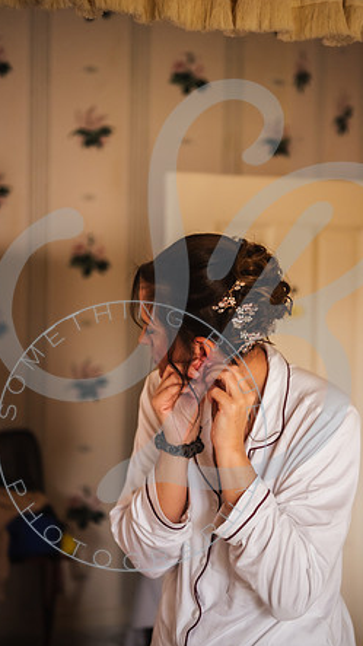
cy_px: 325
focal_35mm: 66
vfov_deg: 31.9
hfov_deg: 18.2
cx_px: 197
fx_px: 1130
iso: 1000
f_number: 2.8
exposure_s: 1/125
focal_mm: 62
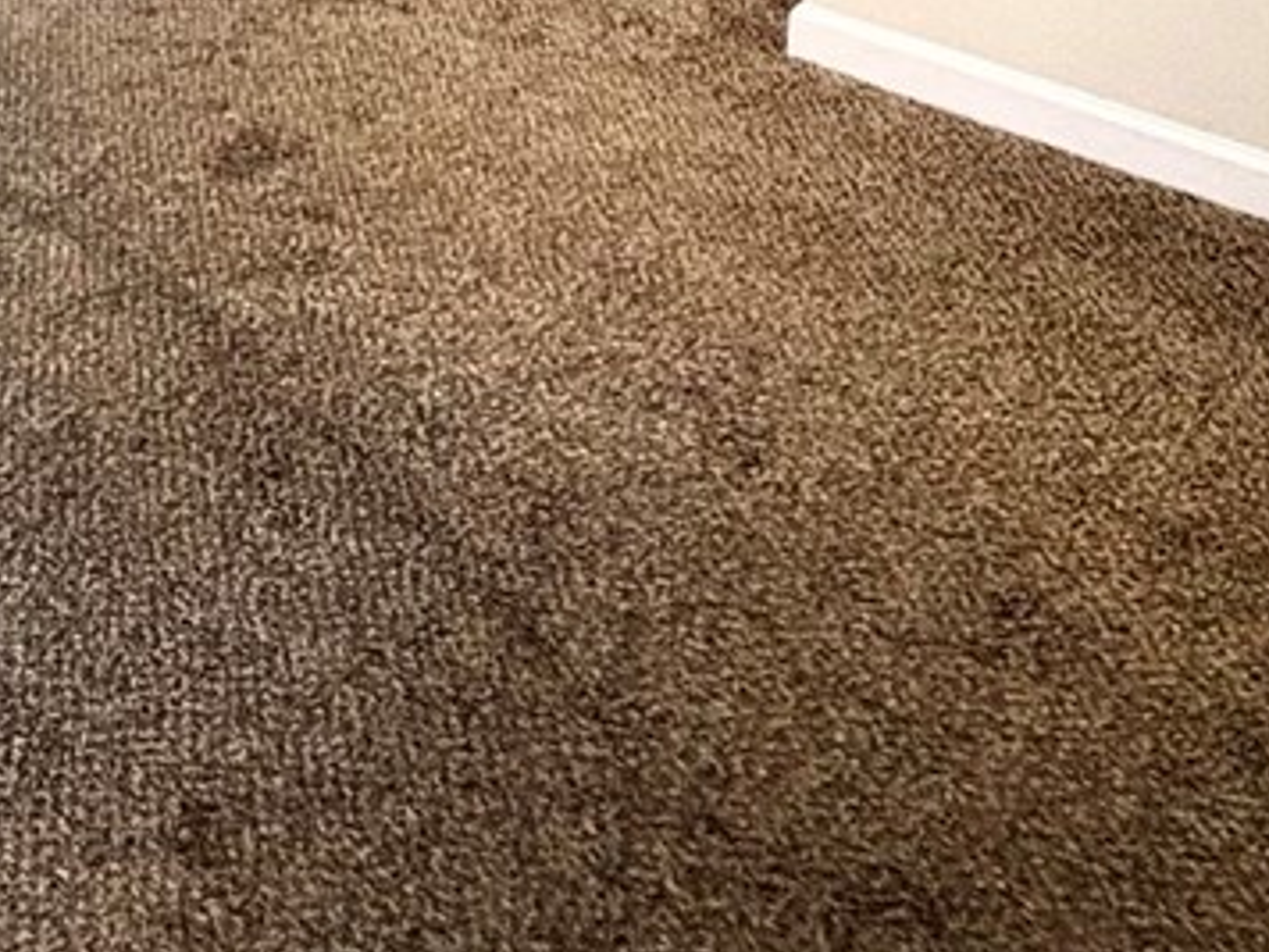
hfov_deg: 27.0
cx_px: -271
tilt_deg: -5.4
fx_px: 2310
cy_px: -695
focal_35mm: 63
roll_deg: -0.5
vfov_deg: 18.7
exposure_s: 1/60
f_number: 2.2
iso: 400
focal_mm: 2.22
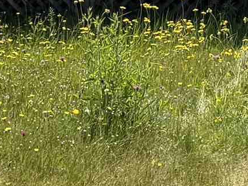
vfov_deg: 8.4
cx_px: 426
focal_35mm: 171
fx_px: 1225
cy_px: -132
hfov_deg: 10.9
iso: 100
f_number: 1.78
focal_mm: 6.76
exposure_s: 1/4405
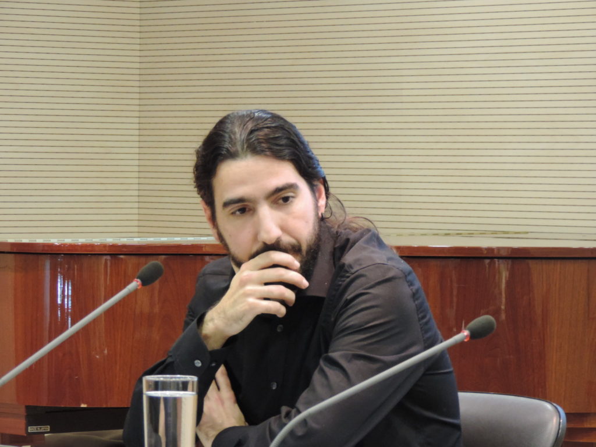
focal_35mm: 200
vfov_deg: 7.4
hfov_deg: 9.9
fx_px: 3443
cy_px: 224
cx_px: 298
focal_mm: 35.6
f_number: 4.6
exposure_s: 1/13
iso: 800
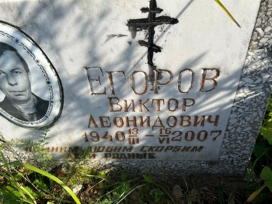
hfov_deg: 67.3
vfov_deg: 53.1
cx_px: 136
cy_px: 102
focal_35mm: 26
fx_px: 204
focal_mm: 5.7
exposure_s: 1/3968
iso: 50
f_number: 1.5
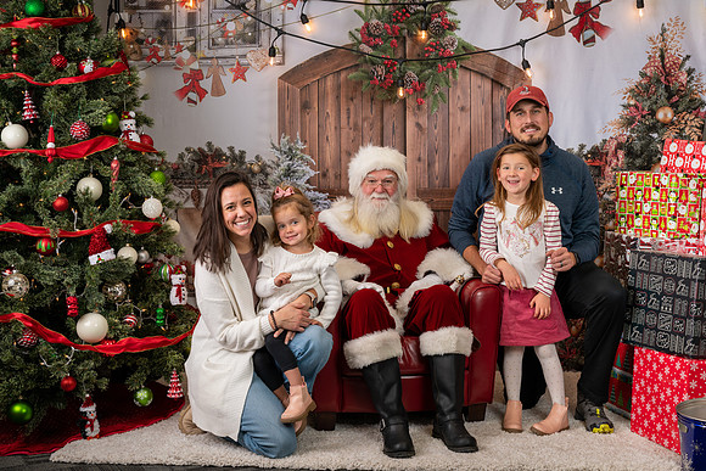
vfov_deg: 24.7
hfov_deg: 36.3
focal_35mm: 55
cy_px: 222
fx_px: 1075
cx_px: 382
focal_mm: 50
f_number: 9
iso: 100
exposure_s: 1/100
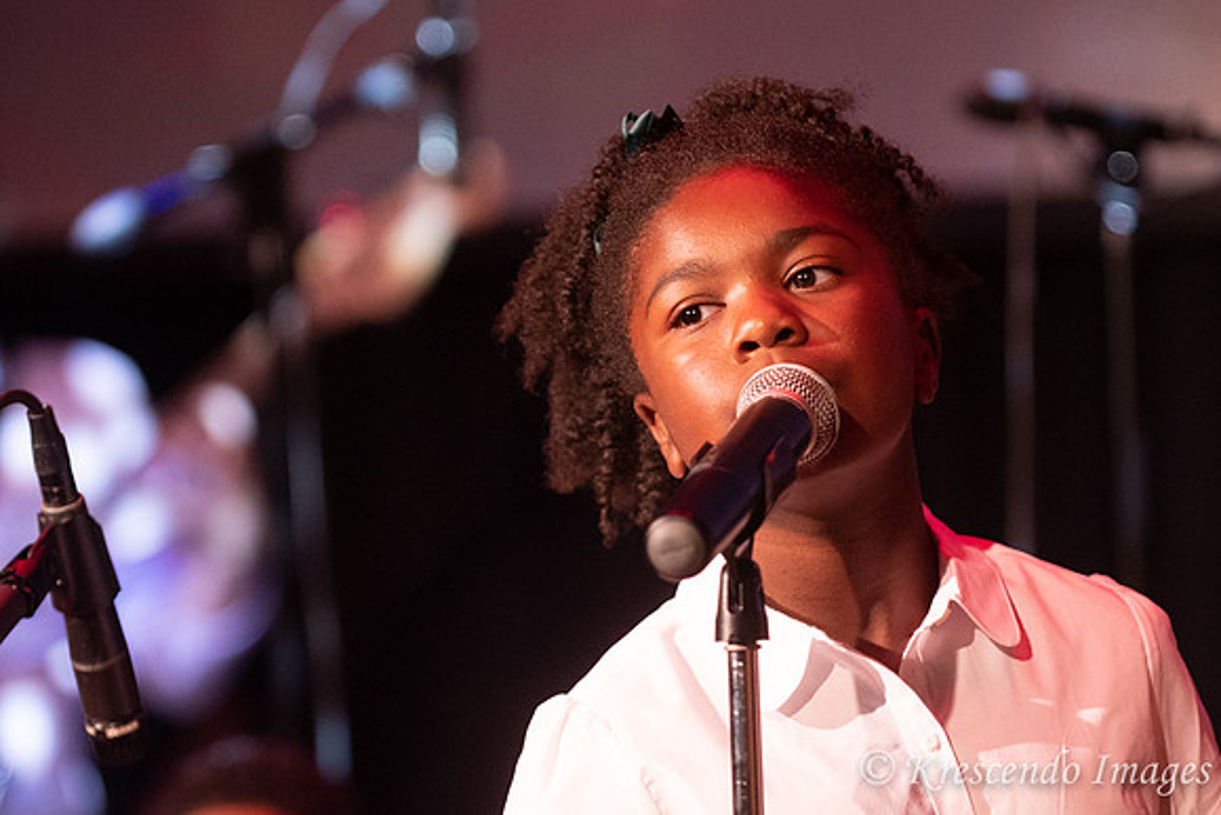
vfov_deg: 6.1
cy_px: 388
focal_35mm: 224
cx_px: 674
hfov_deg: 9.2
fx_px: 7587
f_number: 2.8
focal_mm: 135
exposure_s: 1/200
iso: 3200
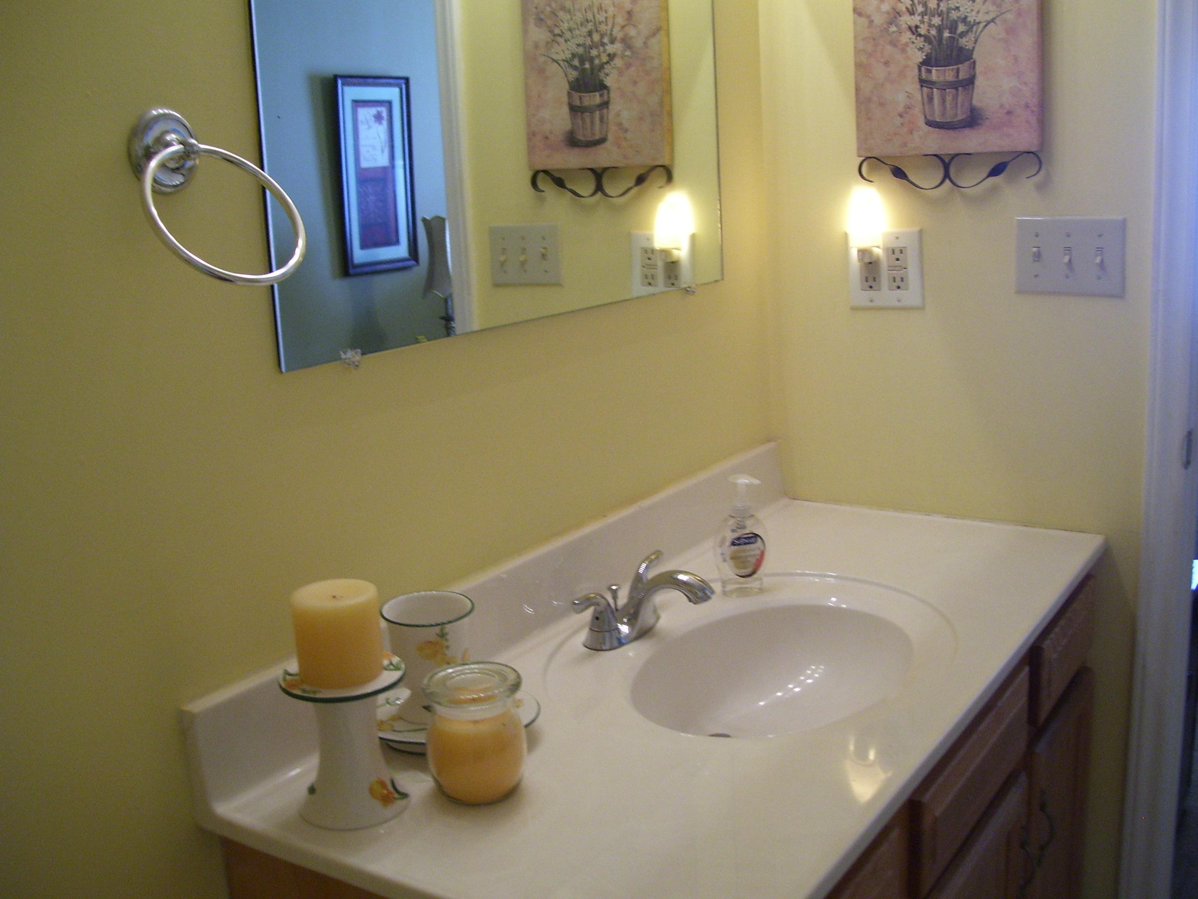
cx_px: 599
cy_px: 450
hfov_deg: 50.1
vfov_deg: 38.7
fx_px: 1281
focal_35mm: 37
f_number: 2.7
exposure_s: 1/30
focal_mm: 6
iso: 100
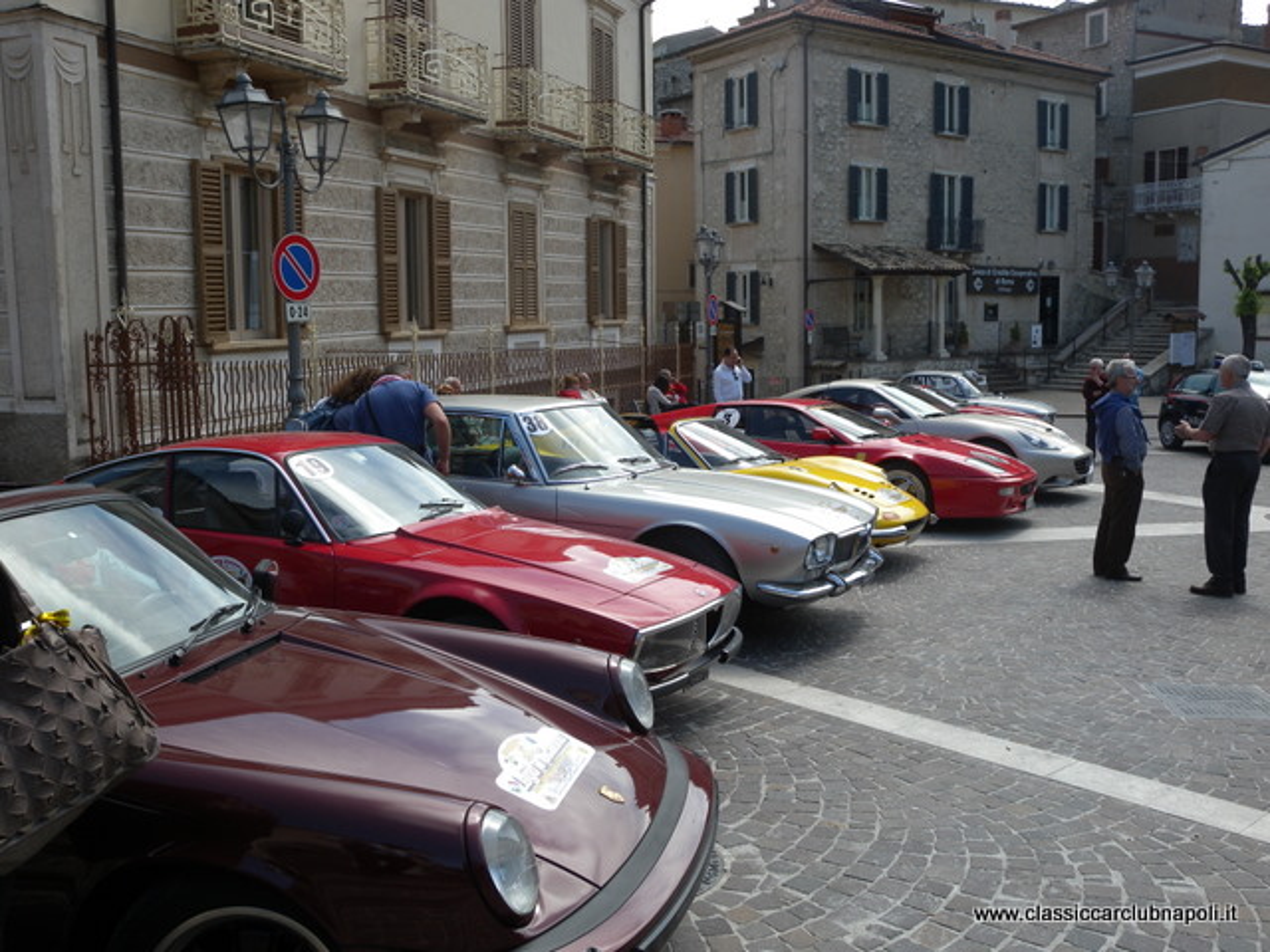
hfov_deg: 58.4
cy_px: 476
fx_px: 1137
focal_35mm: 31
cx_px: 635
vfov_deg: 45.4
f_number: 4.7
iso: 64
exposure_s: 1/204
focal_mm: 6.7
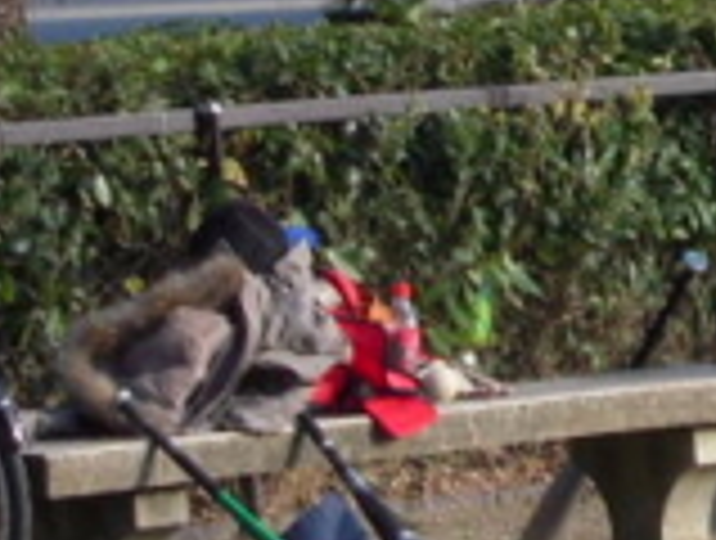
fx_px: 10925
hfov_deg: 3.7
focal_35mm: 527
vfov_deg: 2.8
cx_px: 1337
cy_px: -94
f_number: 5.6
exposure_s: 1/160
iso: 100
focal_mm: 18.8
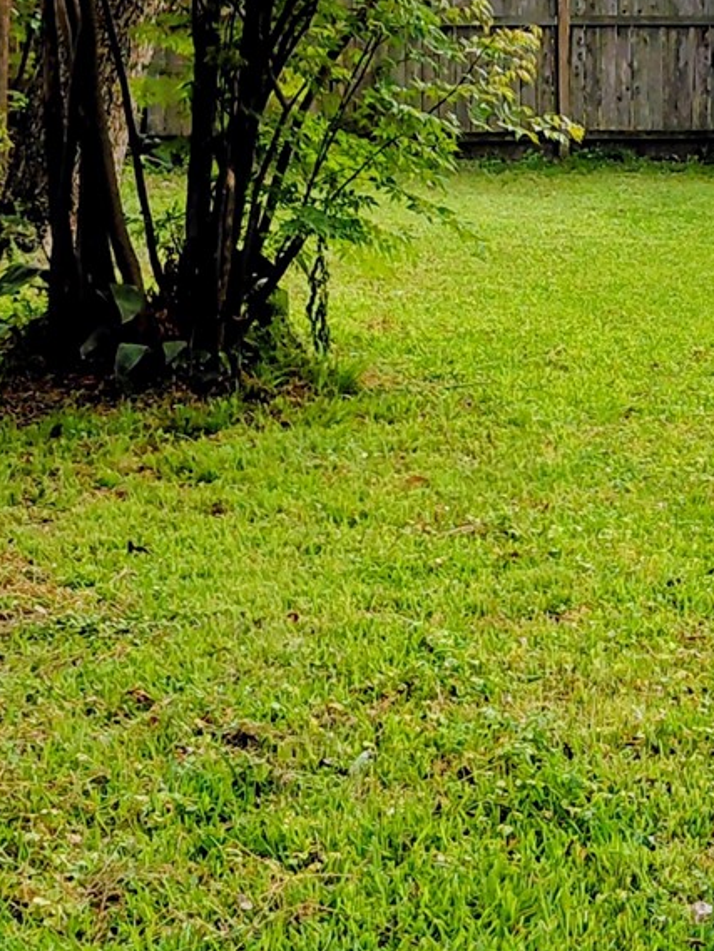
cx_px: 645
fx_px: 2474
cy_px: 48
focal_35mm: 90
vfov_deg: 21.2
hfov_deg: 16.2
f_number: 1.8
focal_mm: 4.69
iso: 50
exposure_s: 1/948
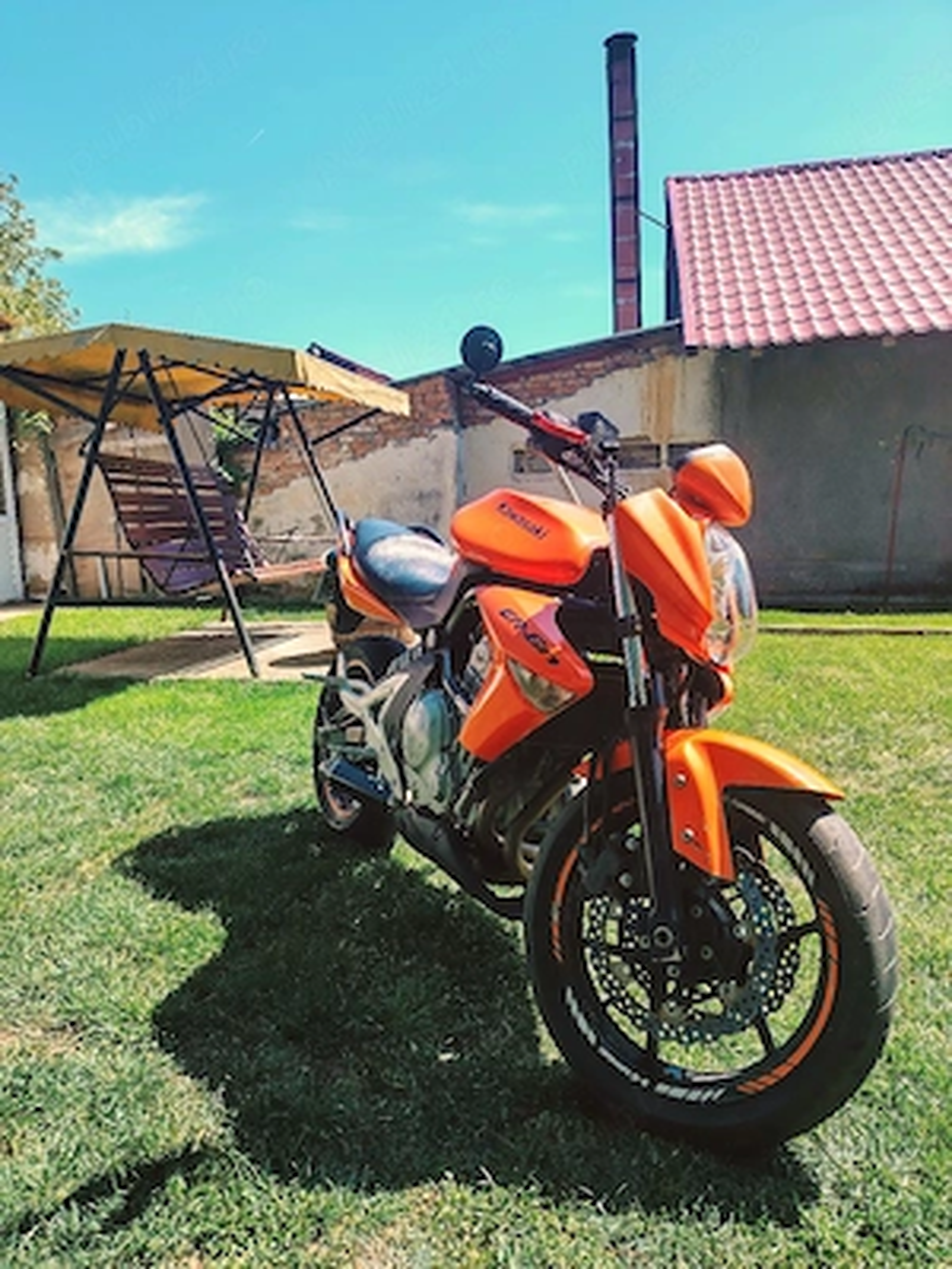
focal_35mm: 24
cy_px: 634
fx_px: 880
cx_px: 476
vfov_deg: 71.6
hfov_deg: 56.8
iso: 100
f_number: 1.75
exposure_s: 1/588
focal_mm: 5.25
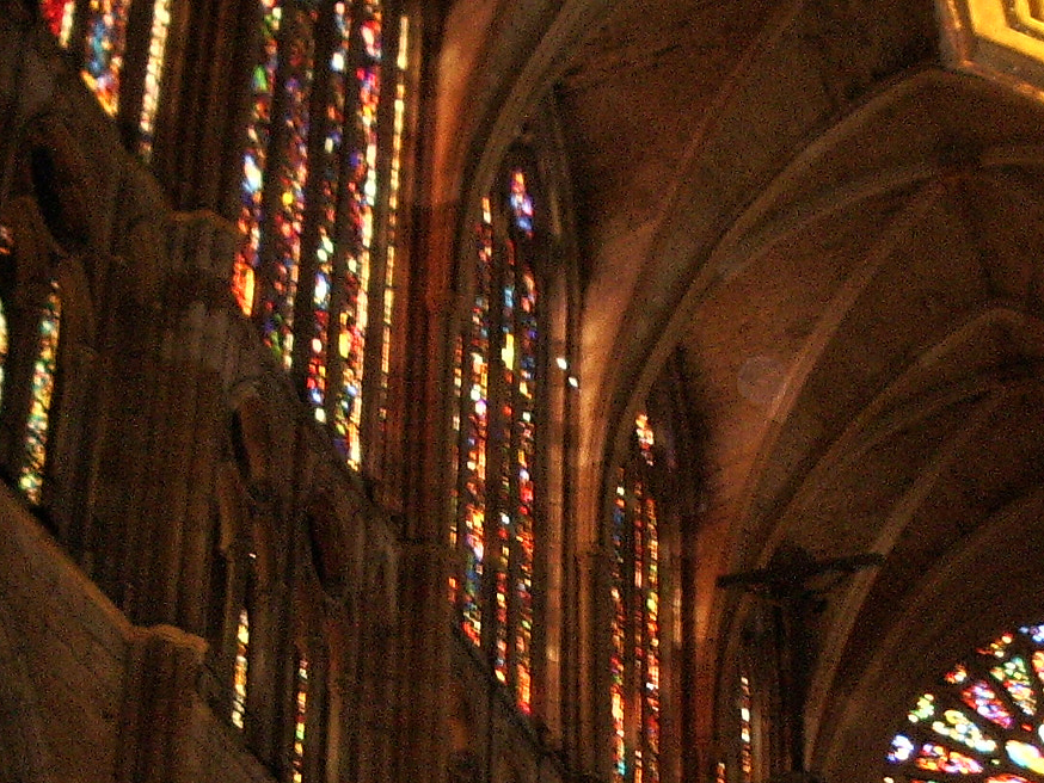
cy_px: 726
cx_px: 583
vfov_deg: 17.7
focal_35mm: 82
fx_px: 2474
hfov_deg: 23.8
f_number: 2.6
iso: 200
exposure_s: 1/15
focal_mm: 5.8
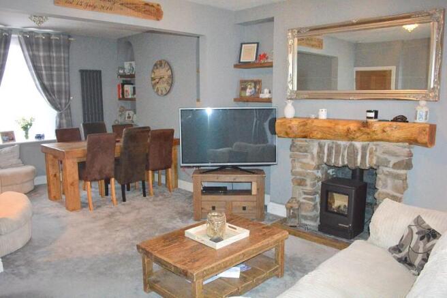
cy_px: 149
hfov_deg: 67.4
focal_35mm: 27
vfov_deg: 47.9
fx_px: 335
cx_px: 224
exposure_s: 1/60
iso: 3200
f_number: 3.5
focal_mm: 18
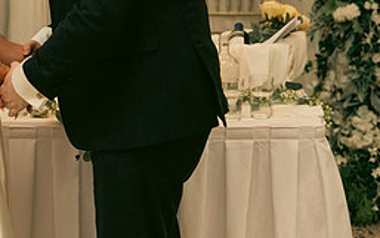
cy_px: 13
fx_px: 1119
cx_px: 19
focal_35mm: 108
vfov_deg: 12.0
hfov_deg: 18.9
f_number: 3.5
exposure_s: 1/160
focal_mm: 47
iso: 2500
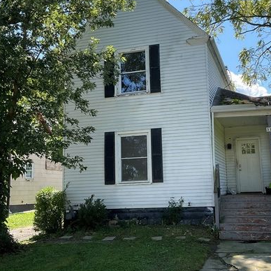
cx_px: 165
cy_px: 133
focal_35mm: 44
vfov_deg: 38.3
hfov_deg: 38.2
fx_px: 390
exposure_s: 1/568
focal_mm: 3
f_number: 1.8
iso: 16
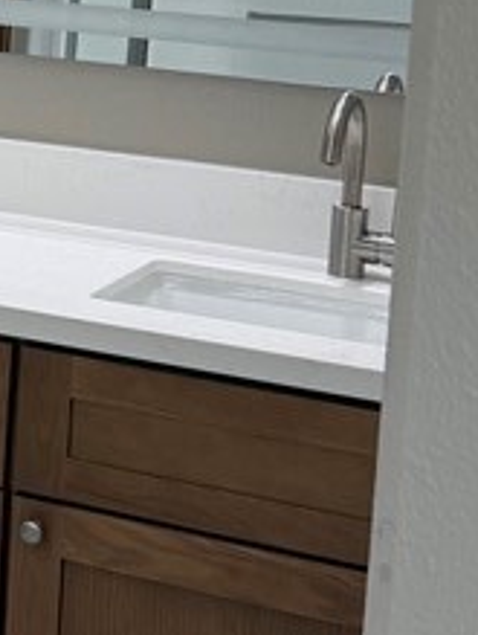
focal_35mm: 112
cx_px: -374
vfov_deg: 17.2
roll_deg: -2.9
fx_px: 2056
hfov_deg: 12.2
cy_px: 6
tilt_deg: -5.1
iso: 125
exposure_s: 1/124
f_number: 1.78
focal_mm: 6.76
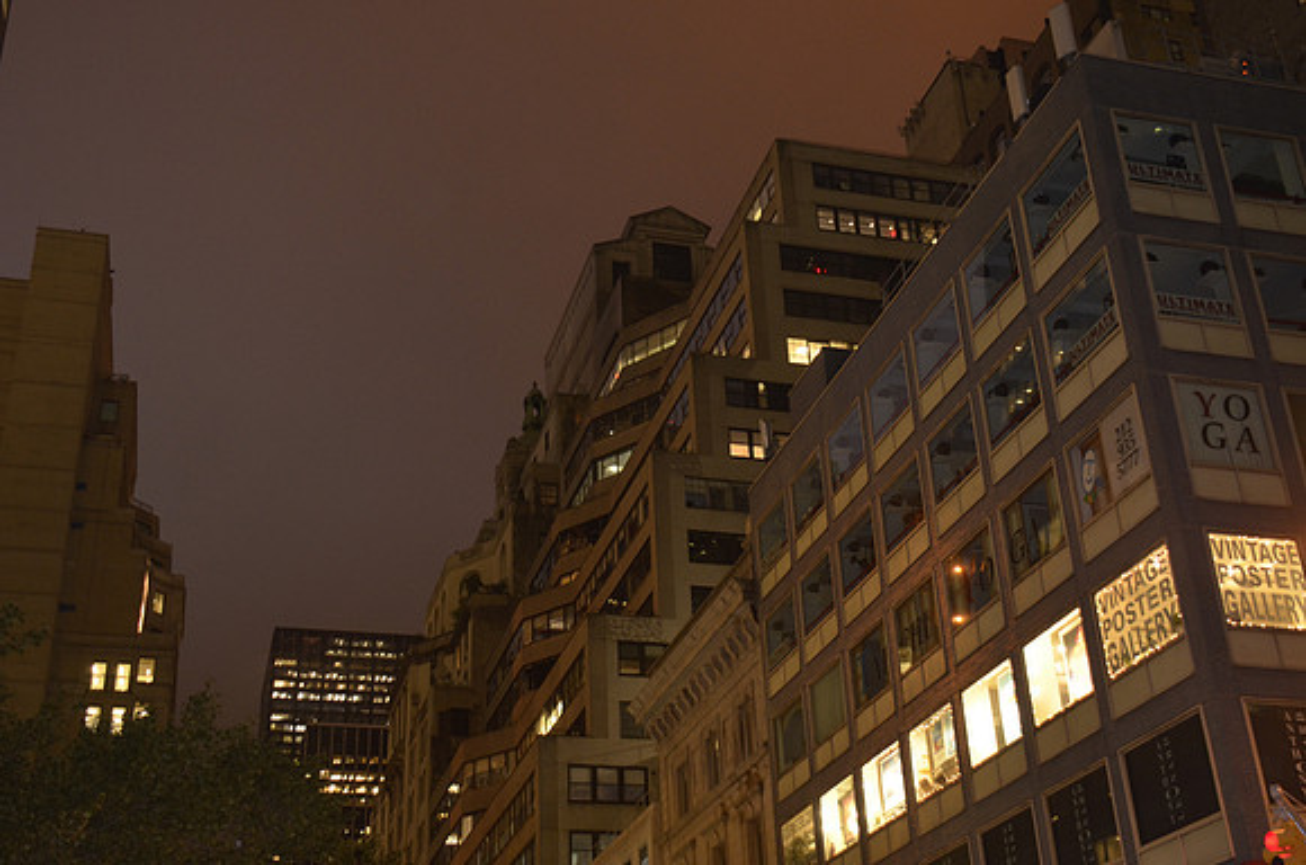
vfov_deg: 31.7
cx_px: 653
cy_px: 432
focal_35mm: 42
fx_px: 1520
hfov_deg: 46.5
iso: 800
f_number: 4
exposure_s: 1/10
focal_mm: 28
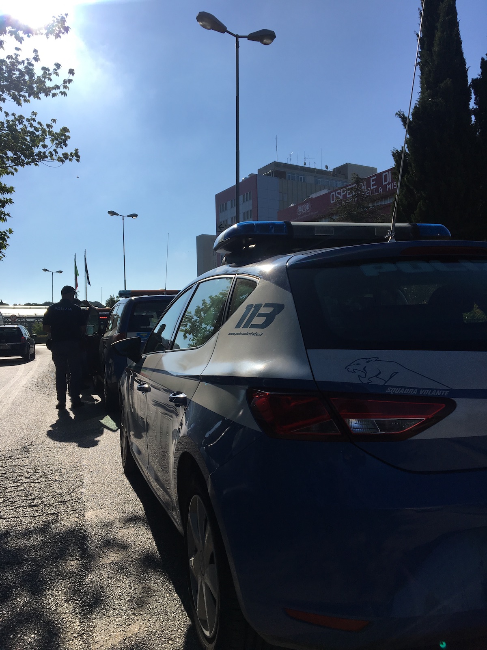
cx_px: 244
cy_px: 325
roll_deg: +1.3
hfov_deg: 48.2
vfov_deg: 61.7
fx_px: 544
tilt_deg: +1.3
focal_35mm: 29
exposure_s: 1/3344
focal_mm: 4.15
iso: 25
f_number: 2.2
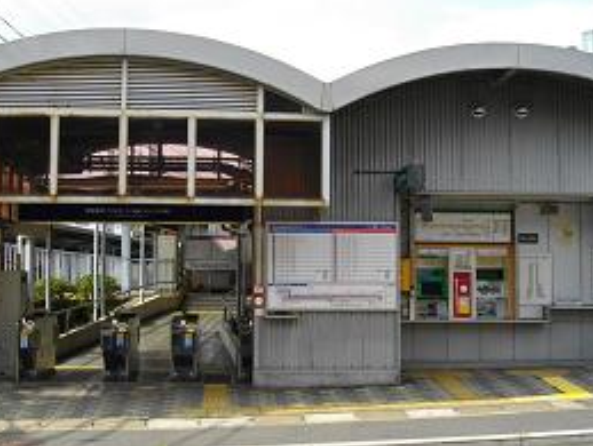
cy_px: 233
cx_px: 246
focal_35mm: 48
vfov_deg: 30.3
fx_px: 823
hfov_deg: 39.5
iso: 100
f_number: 5.5
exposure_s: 1/200
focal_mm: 5.7
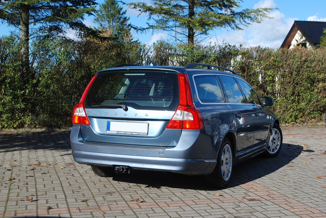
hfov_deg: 38.8
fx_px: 462
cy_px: 109
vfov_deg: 26.6
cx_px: 163
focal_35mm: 51
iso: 100
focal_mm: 34
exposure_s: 1/200
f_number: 7.1
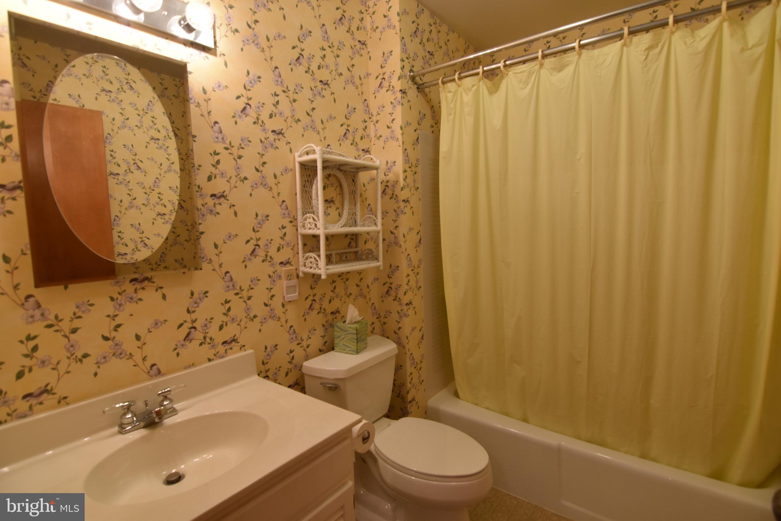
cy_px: 260
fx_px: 358
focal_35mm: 16
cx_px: 390
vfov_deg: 72.0
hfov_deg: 95.0
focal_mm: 11
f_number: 4
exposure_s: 1/60
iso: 500
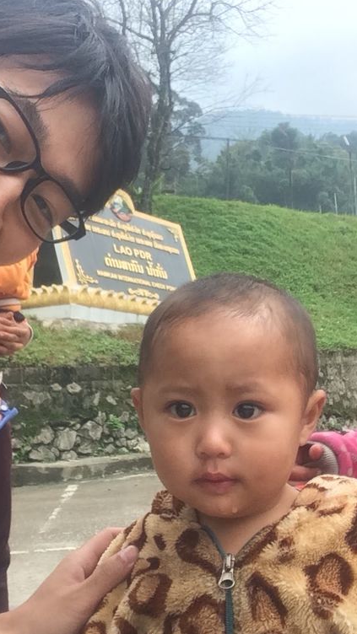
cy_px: 316
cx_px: 225
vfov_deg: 44.6
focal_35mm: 46
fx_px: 774
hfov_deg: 25.9
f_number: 2.4
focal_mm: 2.15
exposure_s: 1/120
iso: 50
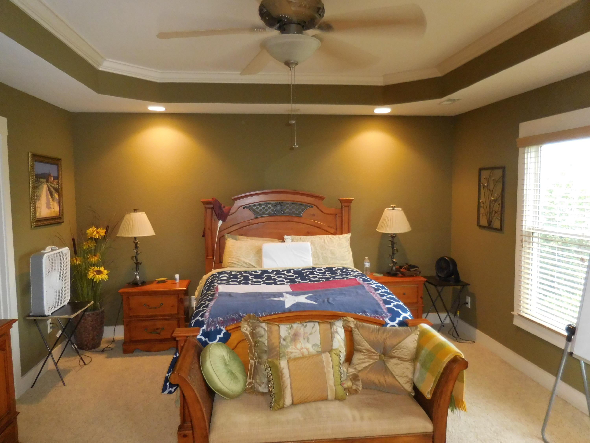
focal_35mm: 25
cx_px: 295
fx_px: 426
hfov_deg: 69.4
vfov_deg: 54.9
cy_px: 222
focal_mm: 4.5
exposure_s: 1/25
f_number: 3.3
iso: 560
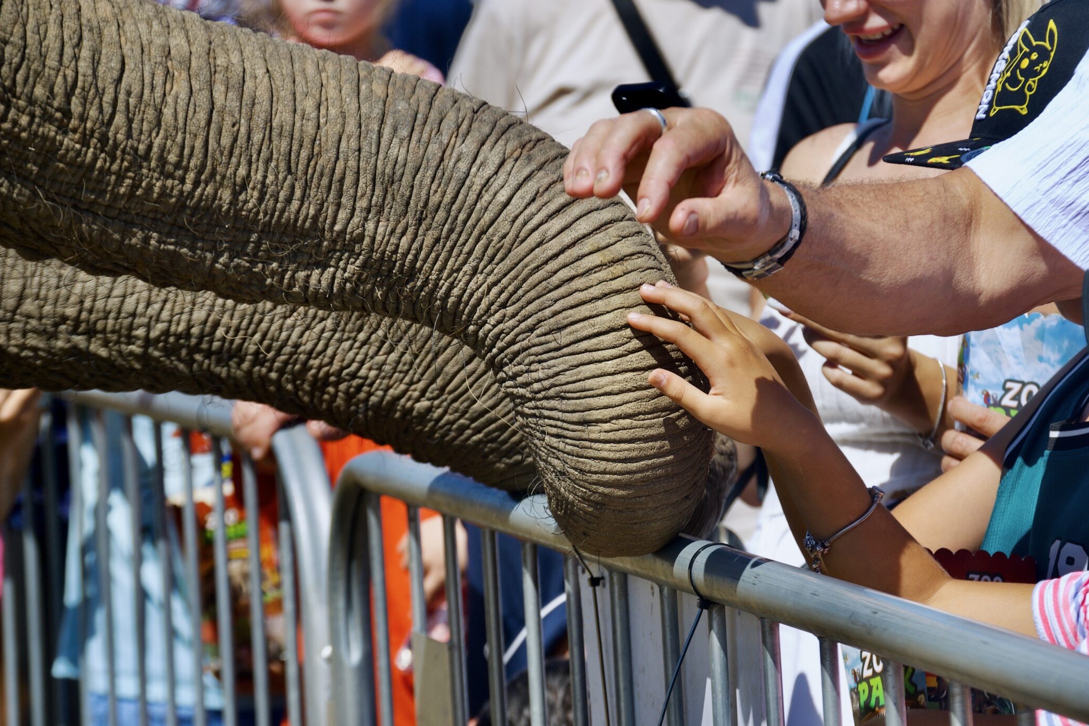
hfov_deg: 10.6
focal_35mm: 195
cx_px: 668
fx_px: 5887
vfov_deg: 7.1
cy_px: 427
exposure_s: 1/400
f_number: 7.1
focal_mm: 105
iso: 100
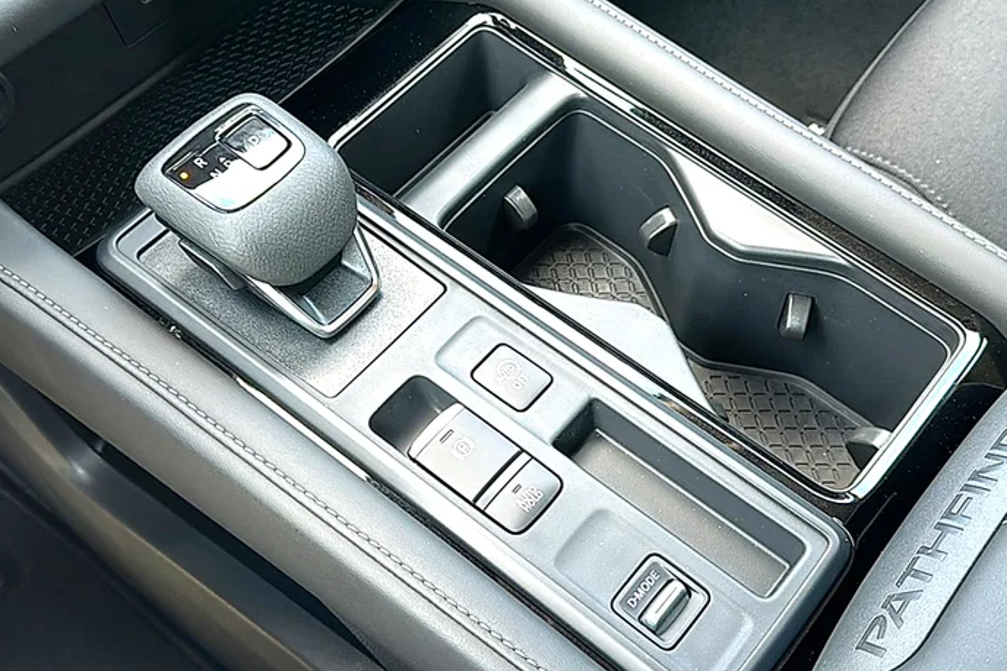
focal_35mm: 37
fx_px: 1035
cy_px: 302
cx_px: 507
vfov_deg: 35.9
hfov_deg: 51.9
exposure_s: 1/47
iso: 50
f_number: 1.78
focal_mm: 6.86
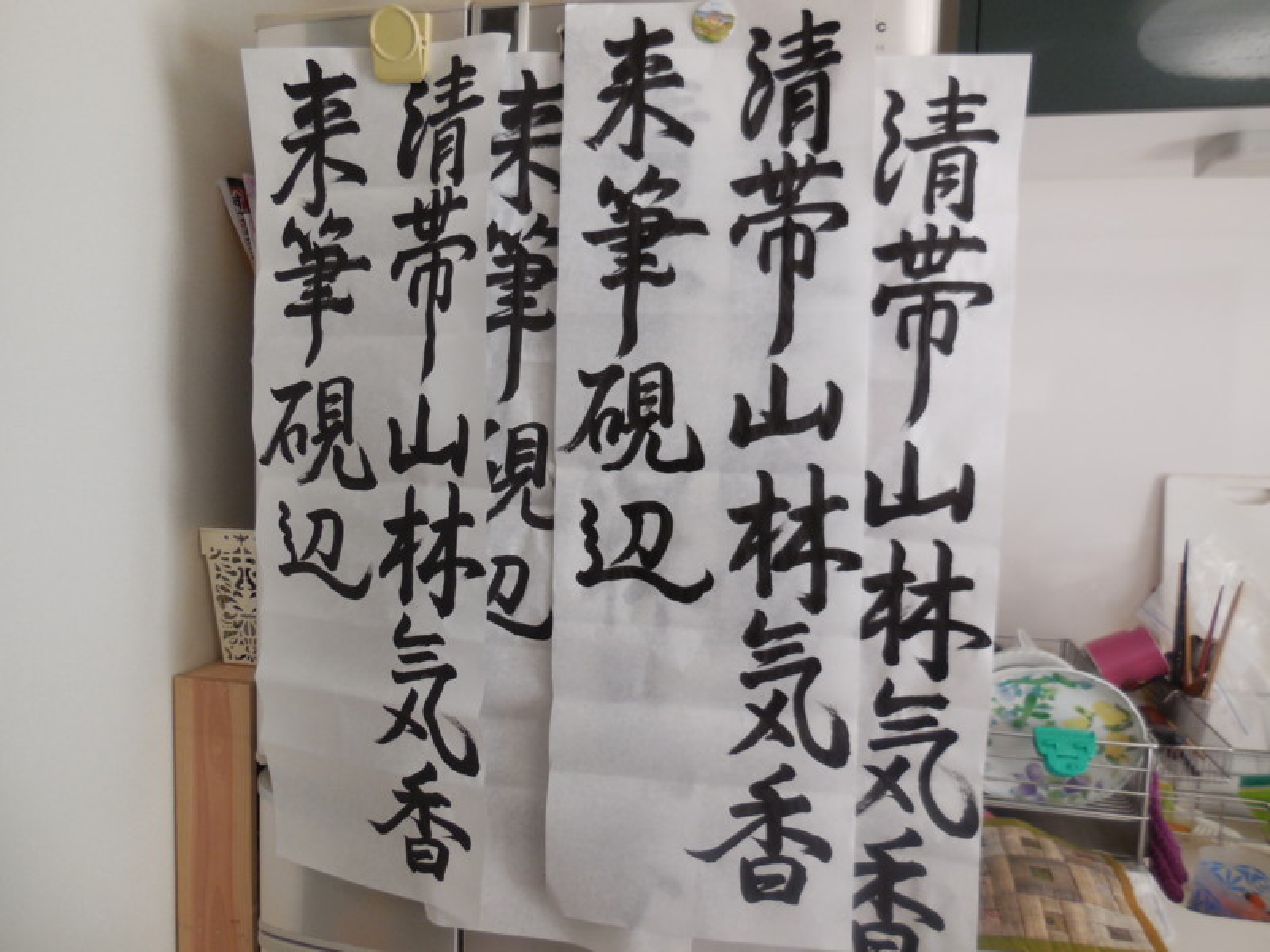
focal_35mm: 25
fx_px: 917
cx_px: 635
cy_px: 476
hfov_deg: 69.4
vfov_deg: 54.9
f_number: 3.1
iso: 200
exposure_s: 1/30
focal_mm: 4.5
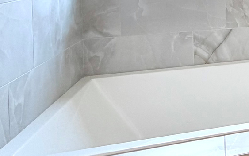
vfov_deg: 22.0
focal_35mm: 54
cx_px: 350
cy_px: -36
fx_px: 366
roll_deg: +2.1
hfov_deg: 28.3
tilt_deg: +0.0
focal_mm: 2.22
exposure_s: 1/134
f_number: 2.2
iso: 50
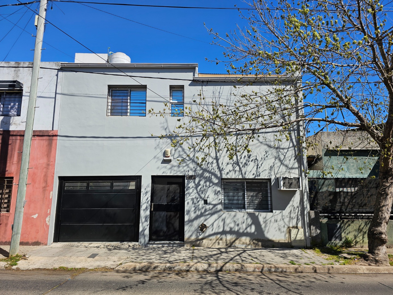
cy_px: 148
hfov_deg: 73.9
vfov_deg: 58.9
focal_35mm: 23
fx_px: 261
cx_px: 196
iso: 10
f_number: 1.7
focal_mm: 6.3
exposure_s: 1/952
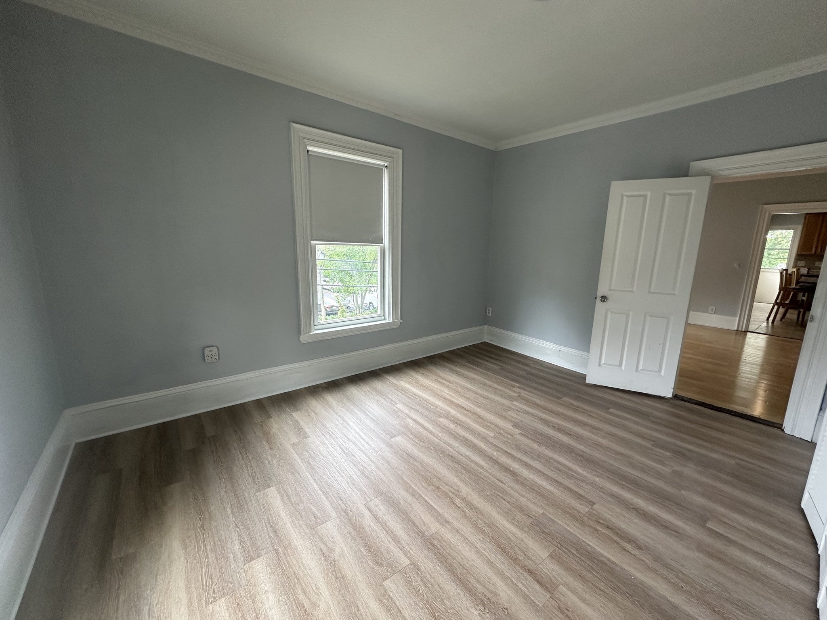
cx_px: 414
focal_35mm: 14
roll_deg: -0.6
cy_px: 310
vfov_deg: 85.7
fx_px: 334
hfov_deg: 102.1
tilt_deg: -10.1
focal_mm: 2.22
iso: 160
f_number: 2.2
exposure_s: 1/99
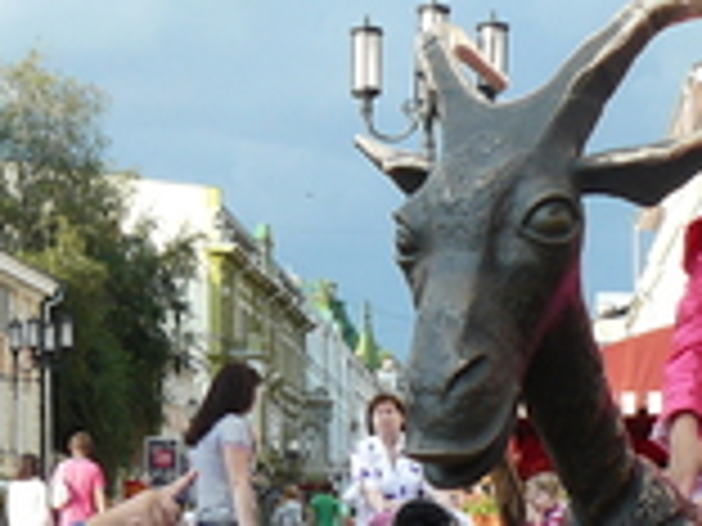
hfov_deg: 18.8
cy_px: 670
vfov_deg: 13.7
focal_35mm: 104
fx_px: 2109
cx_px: 162
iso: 100
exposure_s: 1/200
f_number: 4
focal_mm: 6
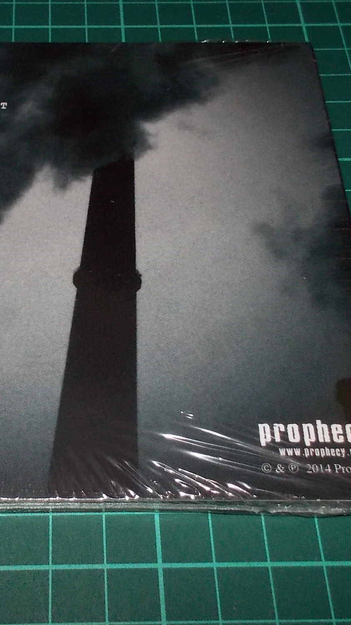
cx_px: 86
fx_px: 794
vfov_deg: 42.9
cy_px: 331
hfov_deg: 24.6
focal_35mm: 48
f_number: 3.3
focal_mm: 4.1
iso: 200
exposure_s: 1/30
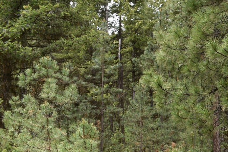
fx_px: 418
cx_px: 236
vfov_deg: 20.3
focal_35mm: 66
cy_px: 126
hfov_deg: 28.3
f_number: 8
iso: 180
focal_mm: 18
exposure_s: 1/60
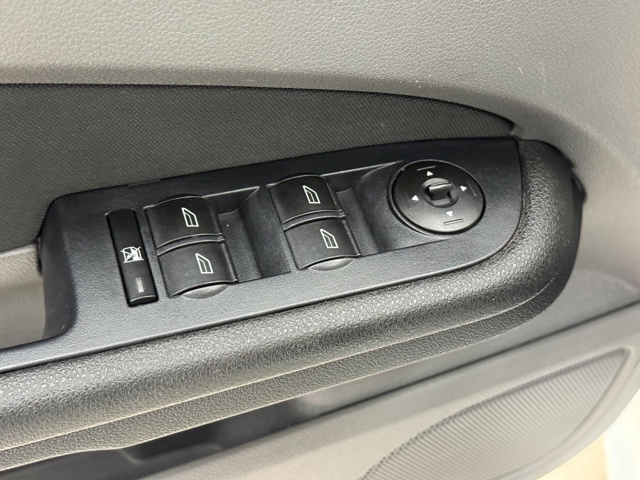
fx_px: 887
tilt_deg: -51.4
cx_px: 320
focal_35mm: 48
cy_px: 240
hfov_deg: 39.7
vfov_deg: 30.3
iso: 500
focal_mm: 6.76
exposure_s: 1/30
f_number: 1.78
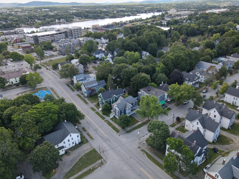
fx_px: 166
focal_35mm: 24
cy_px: 90
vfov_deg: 56.8
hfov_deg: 71.6
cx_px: 120
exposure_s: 1/100
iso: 100
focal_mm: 4.5
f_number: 2.8
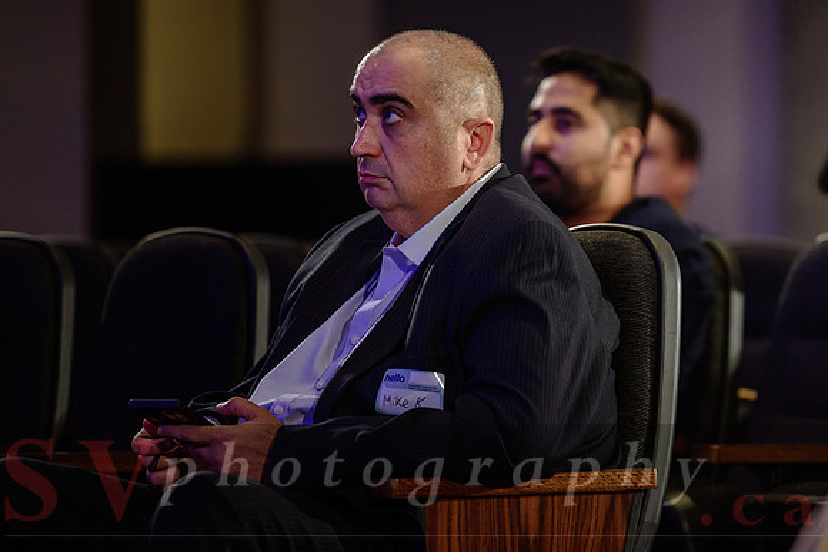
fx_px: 6177
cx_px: 556
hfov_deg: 7.7
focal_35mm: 269
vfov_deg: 5.1
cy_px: 311
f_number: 2.8
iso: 1600
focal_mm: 200
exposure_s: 1/80
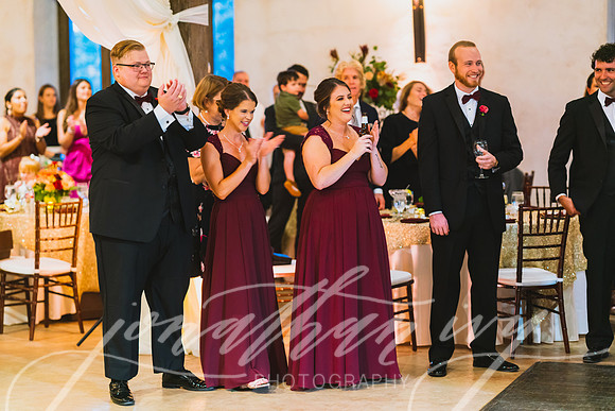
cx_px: 308
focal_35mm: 85
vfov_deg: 16.1
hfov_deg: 23.9
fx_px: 1452
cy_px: 206
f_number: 2
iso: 2500
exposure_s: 1/60
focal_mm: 85
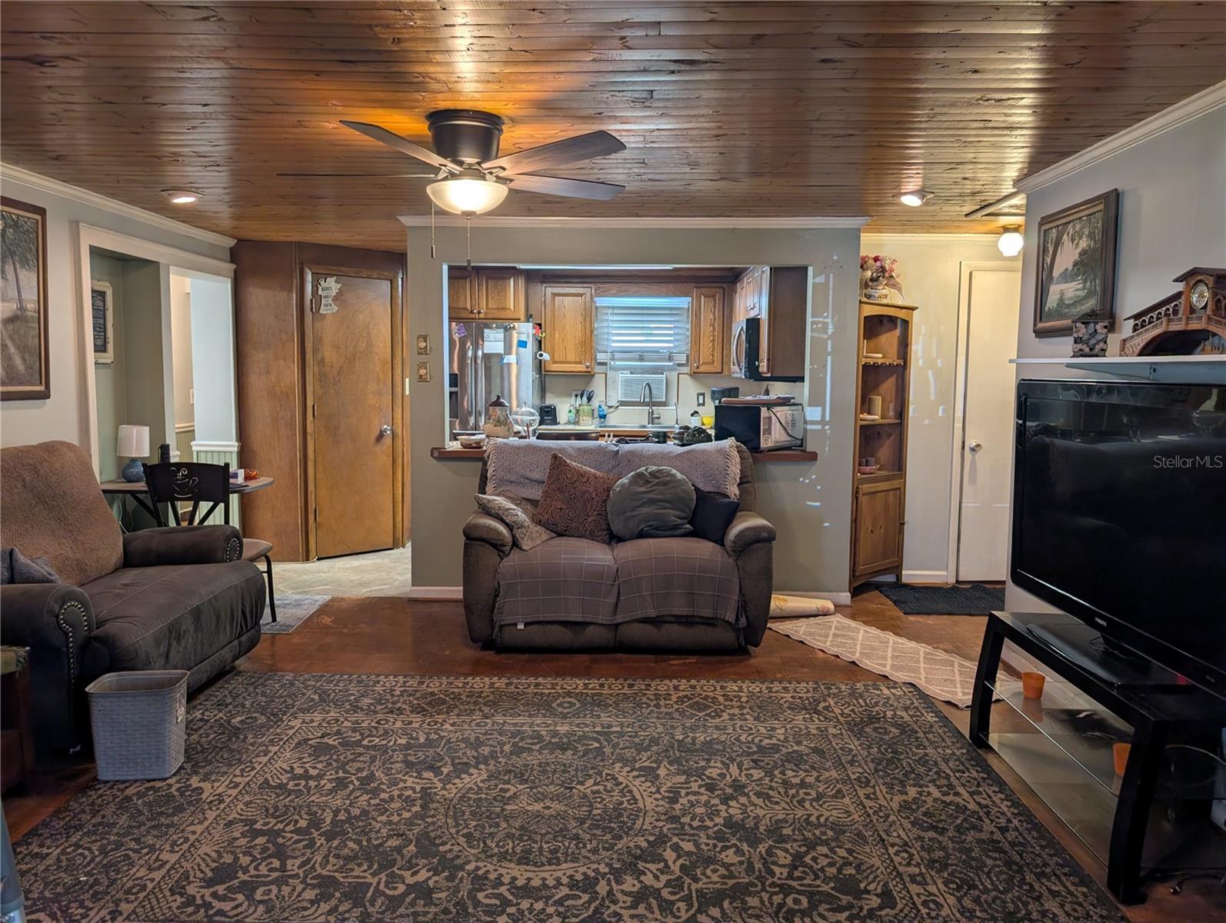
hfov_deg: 71.5
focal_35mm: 24
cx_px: 613
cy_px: 462
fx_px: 851
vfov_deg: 56.9
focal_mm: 6.9
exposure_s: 1/120
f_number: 1.68
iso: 46
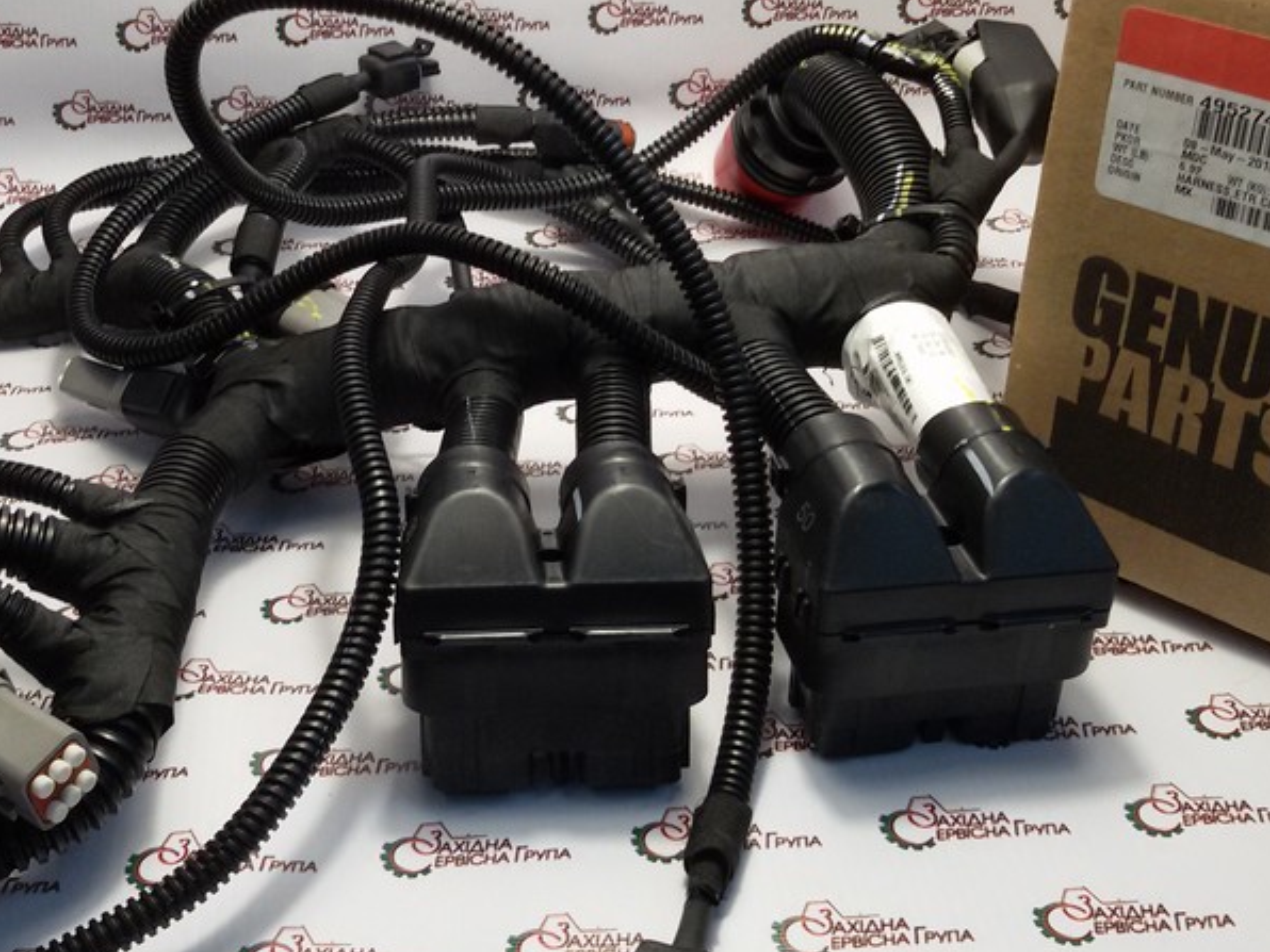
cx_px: 473
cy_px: 309
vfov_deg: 27.8
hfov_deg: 36.6
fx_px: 1908
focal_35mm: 52
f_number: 2.4
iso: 50
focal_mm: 2.93
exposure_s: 1/50
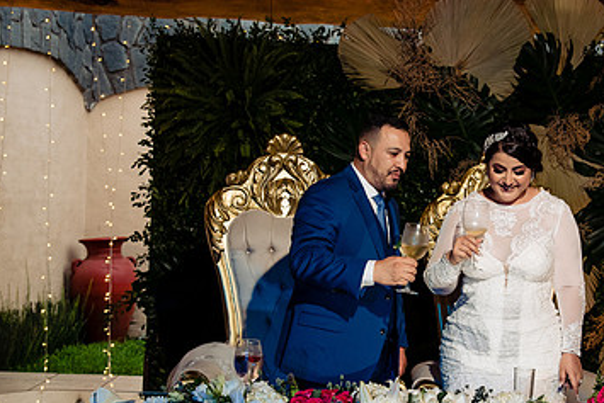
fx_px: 1041
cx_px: 419
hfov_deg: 32.0
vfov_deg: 21.9
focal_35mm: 62
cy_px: 247
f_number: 7.1
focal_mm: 38
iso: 2000
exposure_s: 1/125
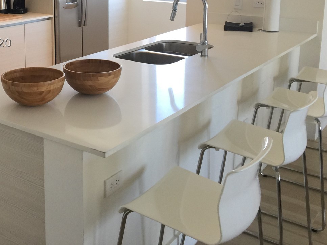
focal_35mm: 48
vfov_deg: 29.4
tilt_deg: -9.0
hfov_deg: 38.7
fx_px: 453
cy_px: 43
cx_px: 87
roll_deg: +1.2
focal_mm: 4.15
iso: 32
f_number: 2.2
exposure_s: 1/30
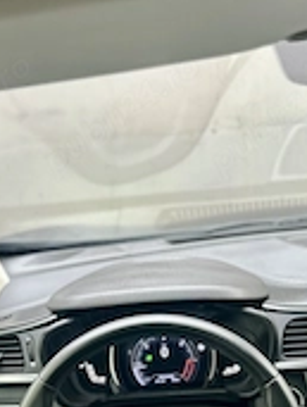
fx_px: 660
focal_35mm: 56
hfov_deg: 26.1
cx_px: 205
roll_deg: +2.4
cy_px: 336
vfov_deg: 33.1
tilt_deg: -21.0
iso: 100
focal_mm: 6.86
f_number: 1.78
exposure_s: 1/111
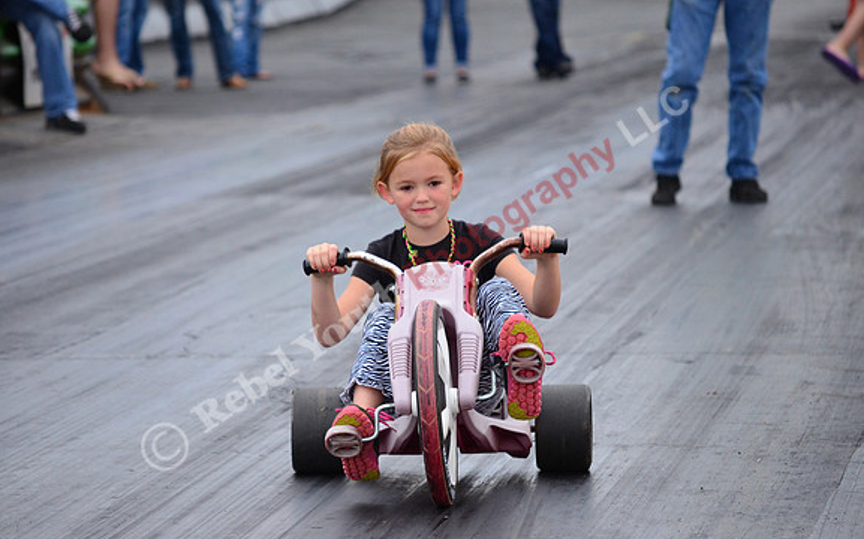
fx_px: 5237
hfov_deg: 9.4
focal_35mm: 223
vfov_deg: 5.9
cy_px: 277
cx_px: 431
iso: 1000
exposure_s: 1/2000
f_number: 5.6
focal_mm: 145
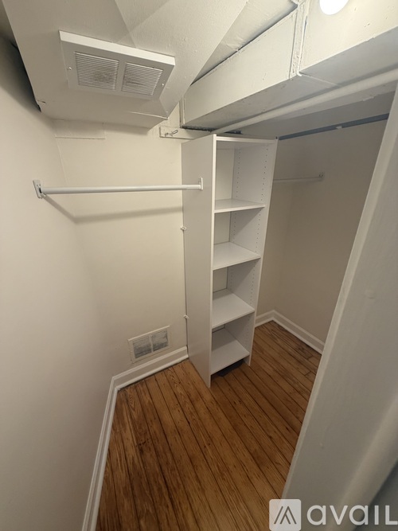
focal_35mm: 14
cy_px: 266
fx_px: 215
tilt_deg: -21.4
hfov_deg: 85.7
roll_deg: +1.1
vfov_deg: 102.1
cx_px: 199
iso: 250
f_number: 2.2
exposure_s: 1/120
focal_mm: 2.22
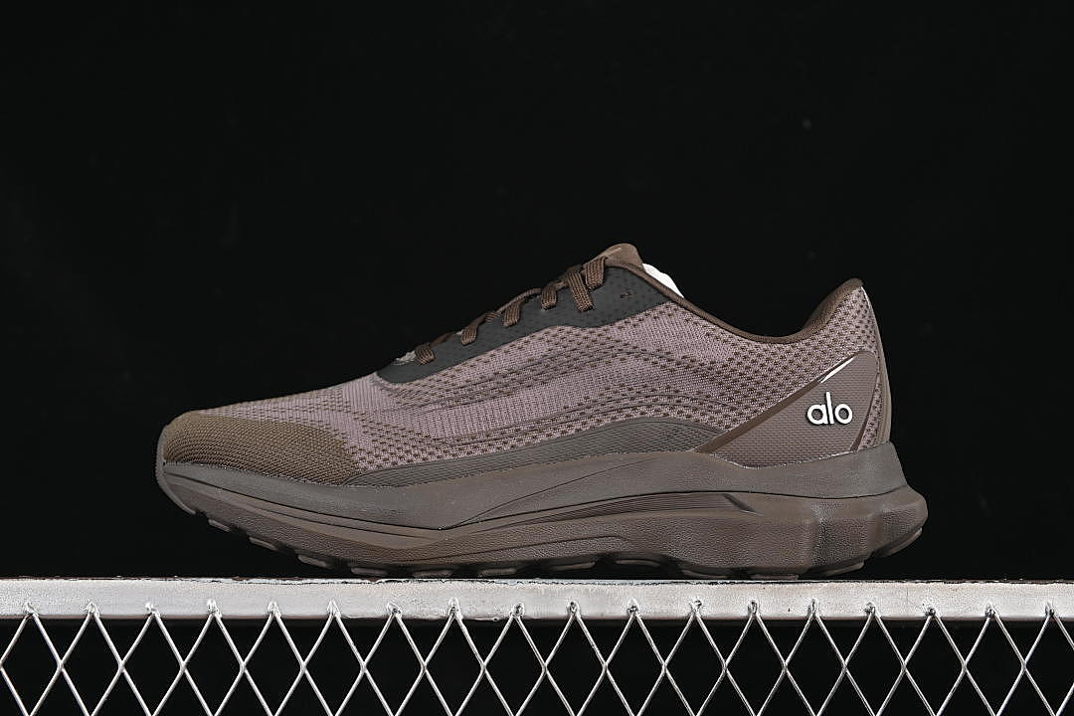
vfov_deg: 18.2
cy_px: 358
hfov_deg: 27.0
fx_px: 2237
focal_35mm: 75
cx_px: 537
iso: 160
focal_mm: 50
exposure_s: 1/60
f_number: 6.3
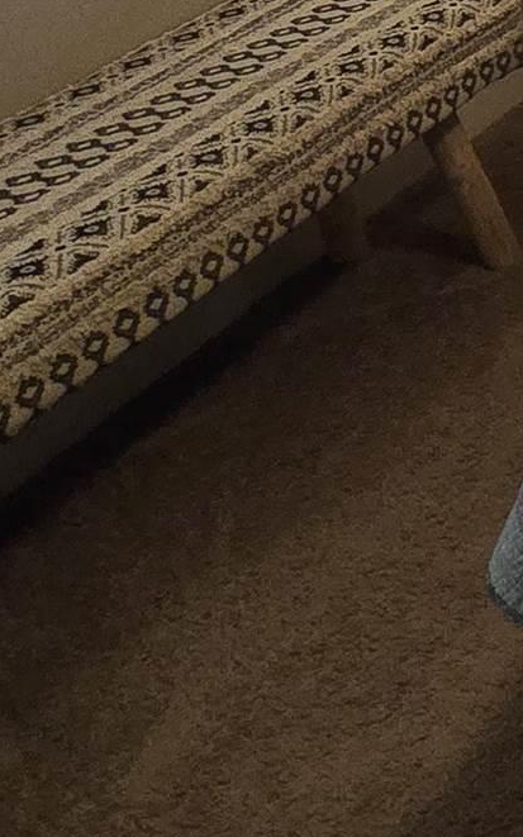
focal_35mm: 64
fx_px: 1460
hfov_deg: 12.7
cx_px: 1416
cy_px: -293
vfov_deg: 26.4
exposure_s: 1/60
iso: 400
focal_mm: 2.2
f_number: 2.2
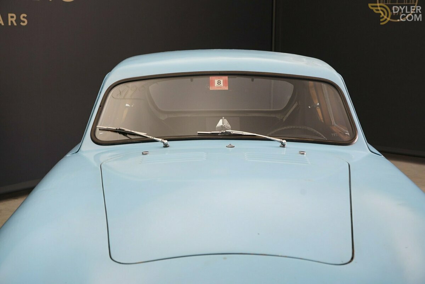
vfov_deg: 23.0
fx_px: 696
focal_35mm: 59
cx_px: 212
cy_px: 142
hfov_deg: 33.9
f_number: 6.3
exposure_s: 1/13
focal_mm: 59
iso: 800
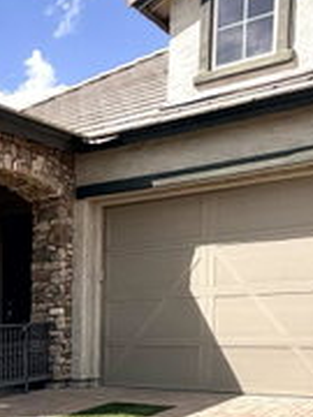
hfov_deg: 20.6
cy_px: 386
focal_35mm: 53
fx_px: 639
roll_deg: +0.9
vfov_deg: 33.9
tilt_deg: -5.6
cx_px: -227
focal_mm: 2.22
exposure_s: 1/1497
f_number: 2.2
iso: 20
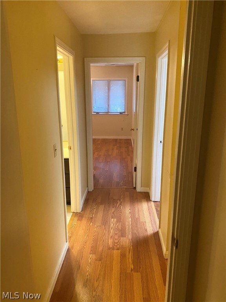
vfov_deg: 67.3
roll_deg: +0.4
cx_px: 113
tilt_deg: -14.3
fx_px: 226
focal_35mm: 26
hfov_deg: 53.1
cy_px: 151
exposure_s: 1/60
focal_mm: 4.25
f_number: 1.8
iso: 320
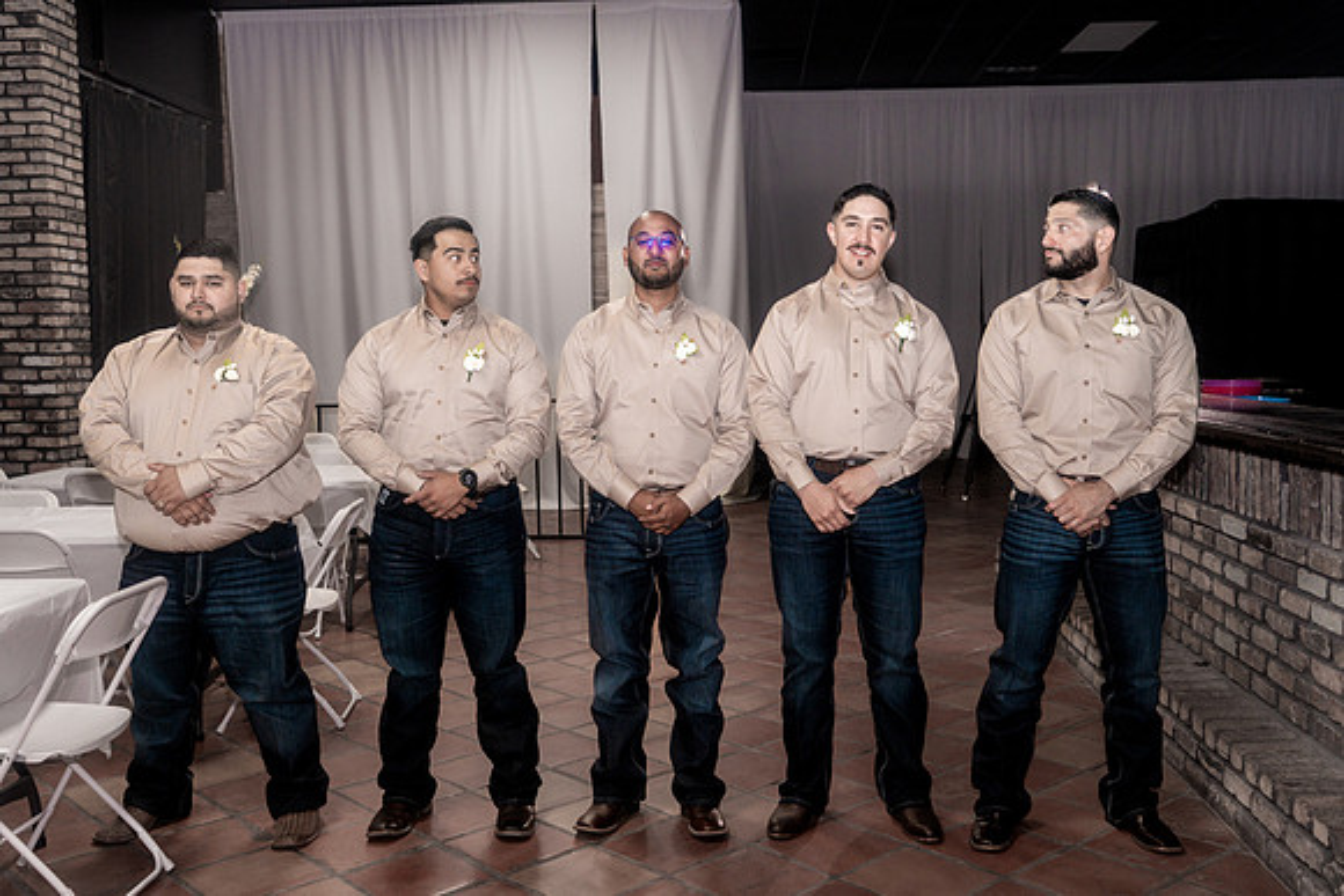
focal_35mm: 35
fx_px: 1307
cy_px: 448
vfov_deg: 37.9
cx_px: 672
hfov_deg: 54.4
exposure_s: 1/250
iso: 2000
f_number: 4
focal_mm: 35
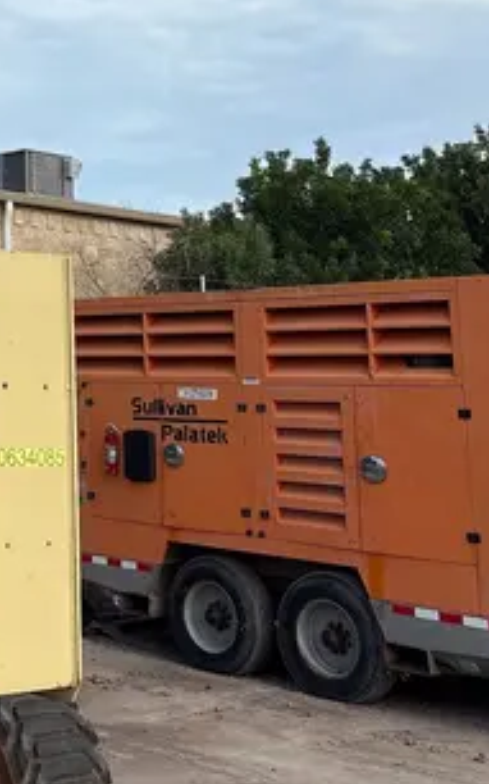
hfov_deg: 18.0
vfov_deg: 30.0
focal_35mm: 66
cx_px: -197
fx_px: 1409
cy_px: 104
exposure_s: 1/1706
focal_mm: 5.96
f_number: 1.6
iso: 50
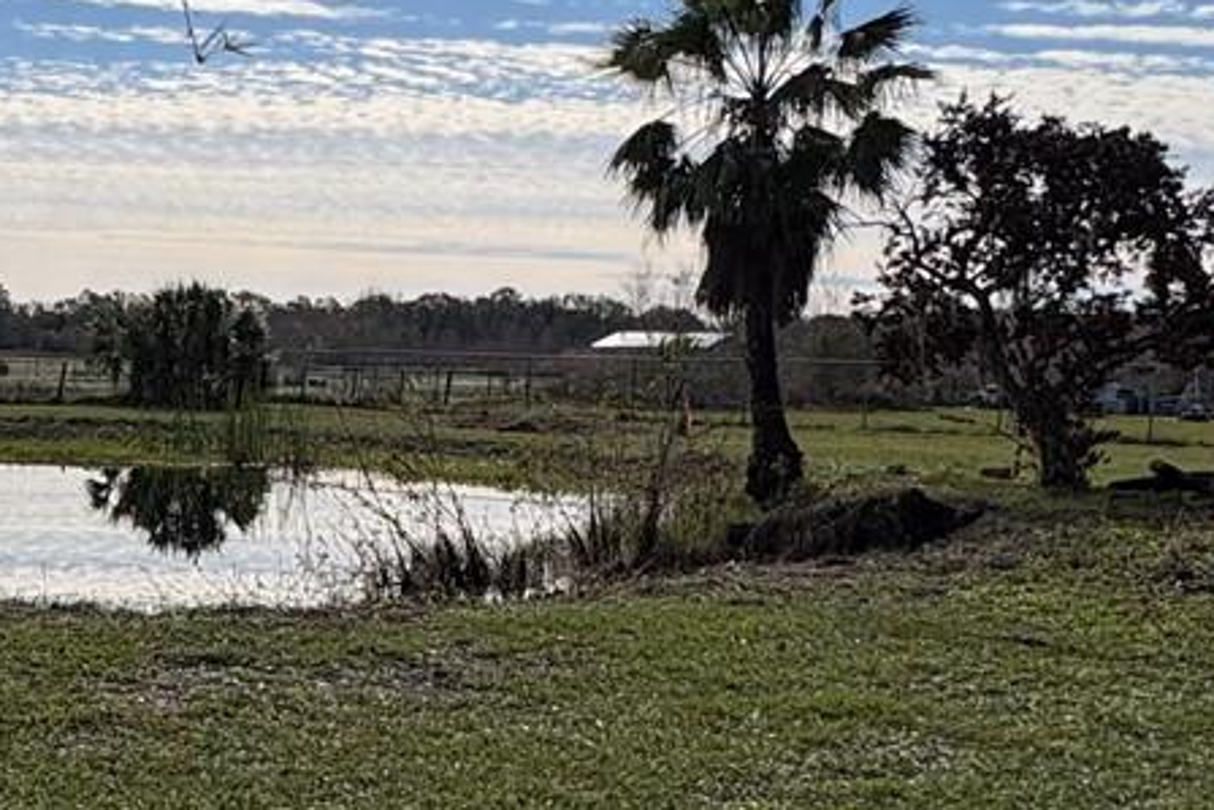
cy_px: 531
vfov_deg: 25.9
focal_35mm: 52
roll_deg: -2.7
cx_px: 163
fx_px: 1754
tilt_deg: -4.9
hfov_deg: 36.2
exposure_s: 1/4630
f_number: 2.2
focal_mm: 2.22
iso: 50
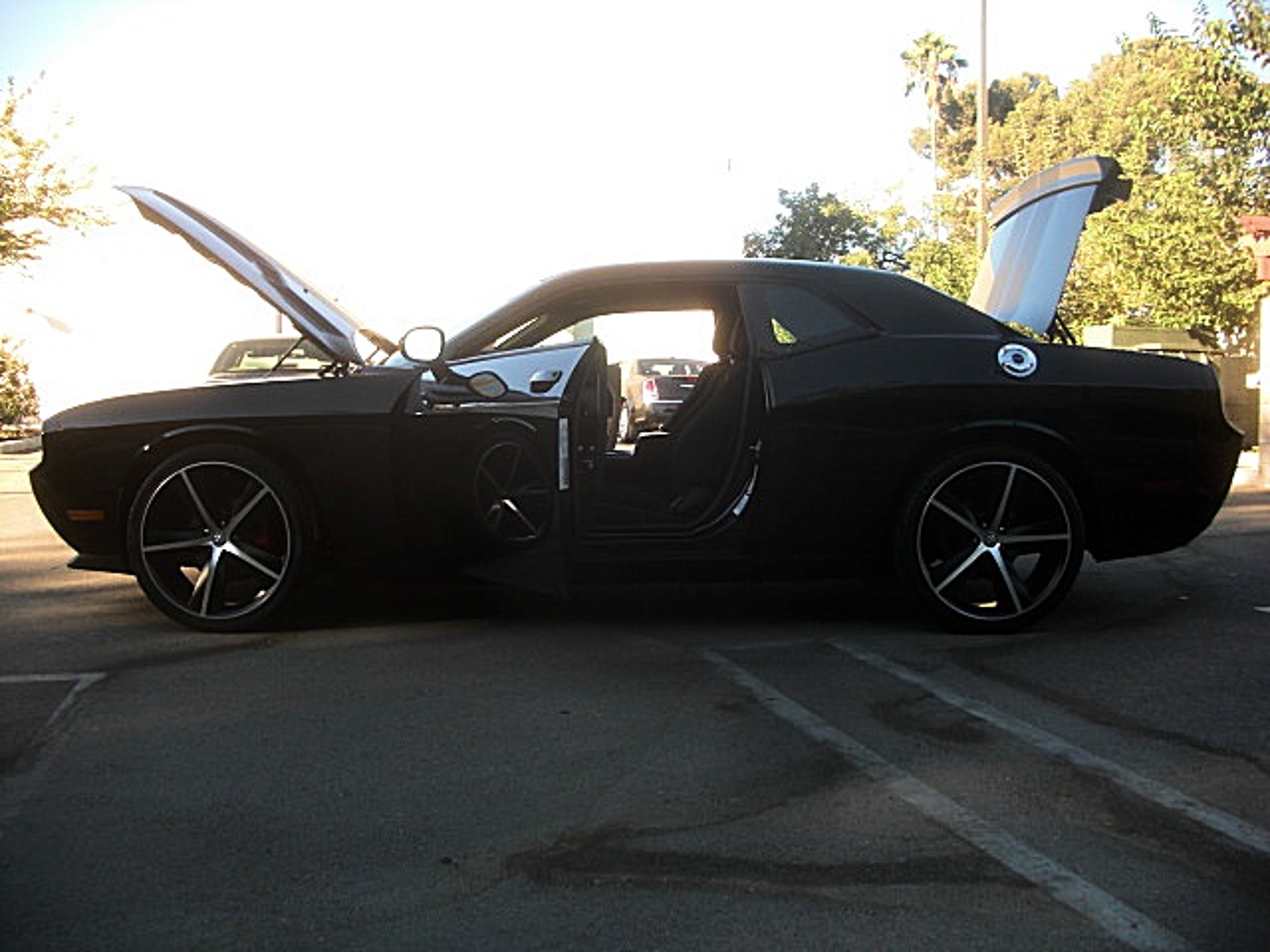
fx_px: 1321
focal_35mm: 36
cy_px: 476
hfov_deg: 51.4
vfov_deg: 39.7
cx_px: 635
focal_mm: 6.3
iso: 50
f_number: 2.8
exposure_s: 1/125
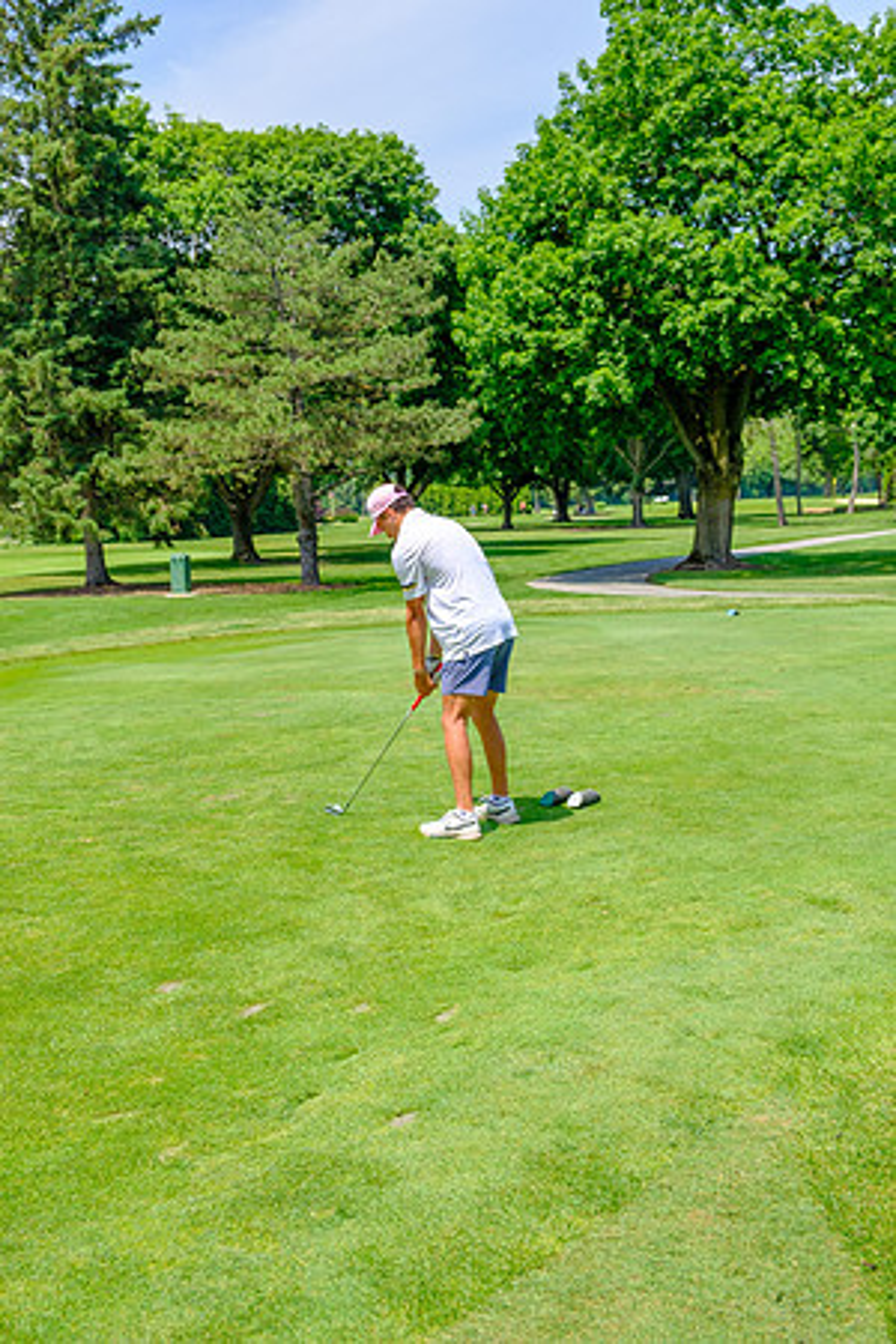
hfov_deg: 29.9
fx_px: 1680
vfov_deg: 43.6
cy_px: 672
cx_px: 448
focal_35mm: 45
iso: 200
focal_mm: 30.2
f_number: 5
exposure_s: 1/1250
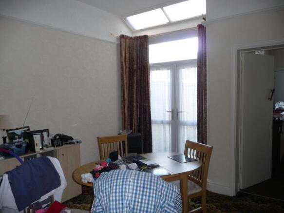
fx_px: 230
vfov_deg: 49.7
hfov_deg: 63.5
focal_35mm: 28
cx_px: 142
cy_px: 106
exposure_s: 1/30
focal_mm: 4.7
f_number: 3.3
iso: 125
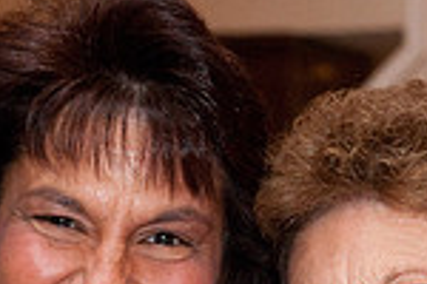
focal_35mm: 232
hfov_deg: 8.9
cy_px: 457
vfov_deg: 5.8
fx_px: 2752
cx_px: 131
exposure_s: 1/125
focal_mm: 60
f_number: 5.6
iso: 3200
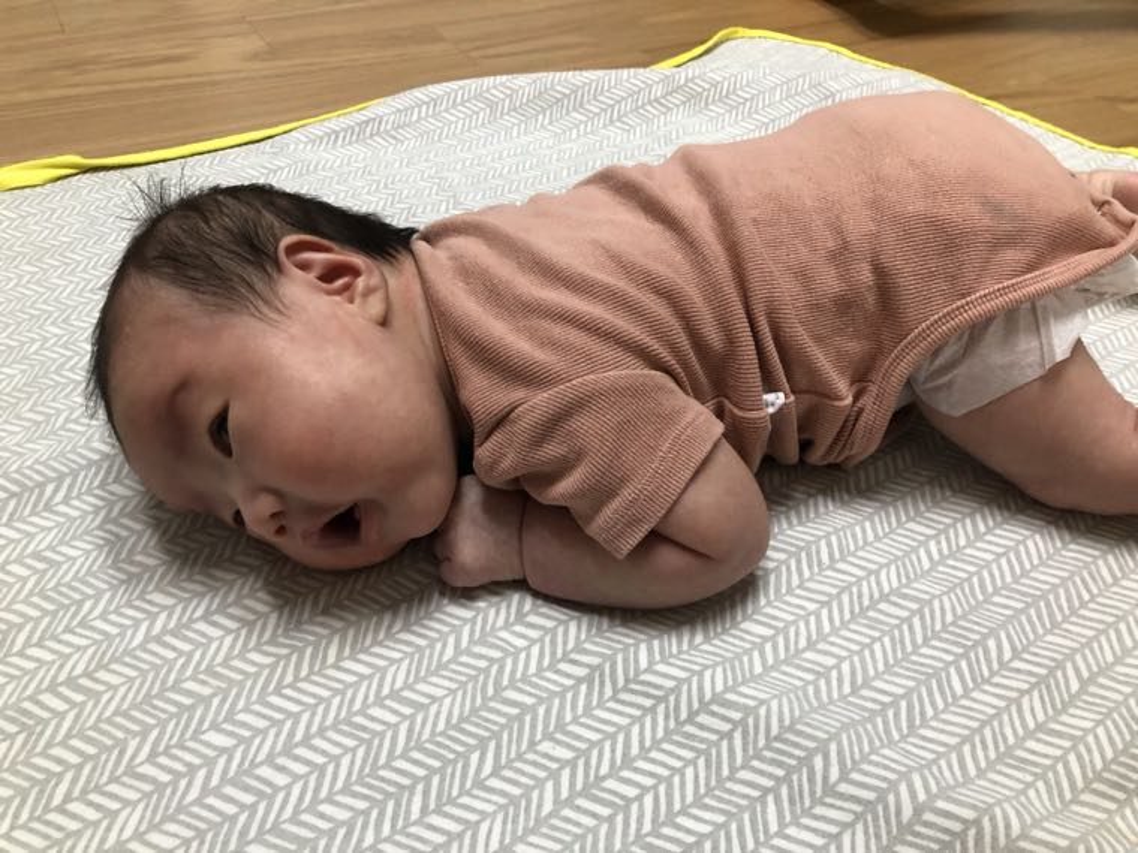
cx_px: 569
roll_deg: -1.1
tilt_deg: -41.4
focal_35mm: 28
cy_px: 426
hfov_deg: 63.4
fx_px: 920
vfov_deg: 49.7
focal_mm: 4
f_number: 1.8
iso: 50
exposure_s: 1/15
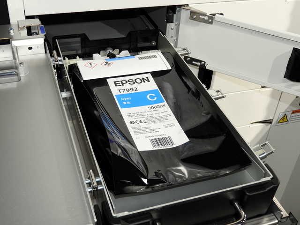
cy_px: 112
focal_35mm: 45
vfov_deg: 32.2
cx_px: 150
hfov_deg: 42.1
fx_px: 390
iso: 200
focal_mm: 8.1
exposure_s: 1/30
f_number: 4
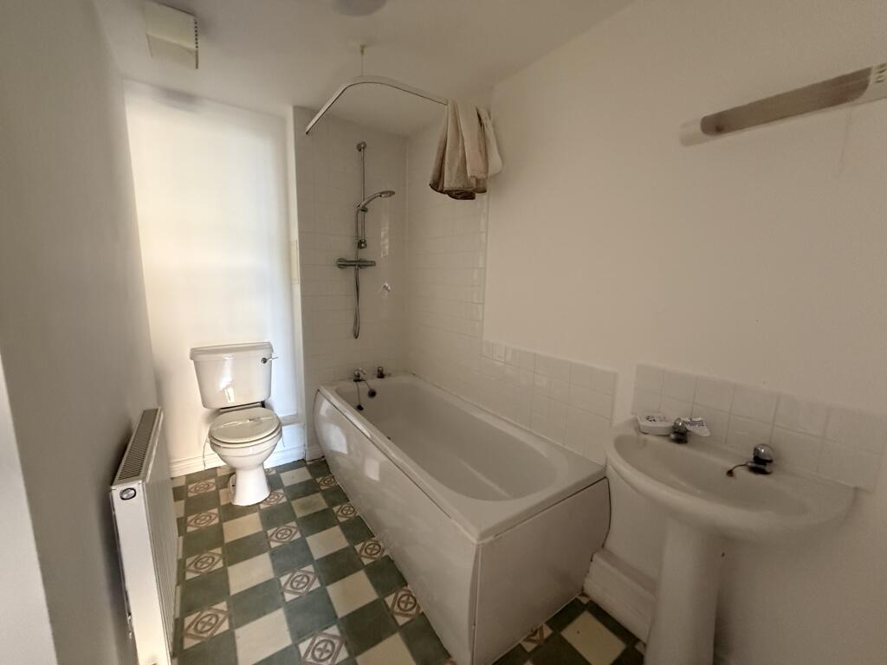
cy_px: 332
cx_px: 444
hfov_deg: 102.1
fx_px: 359
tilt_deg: -8.4
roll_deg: -1.3
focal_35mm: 14
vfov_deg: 85.7
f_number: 2.2
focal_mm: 2.22
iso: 800
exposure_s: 1/60
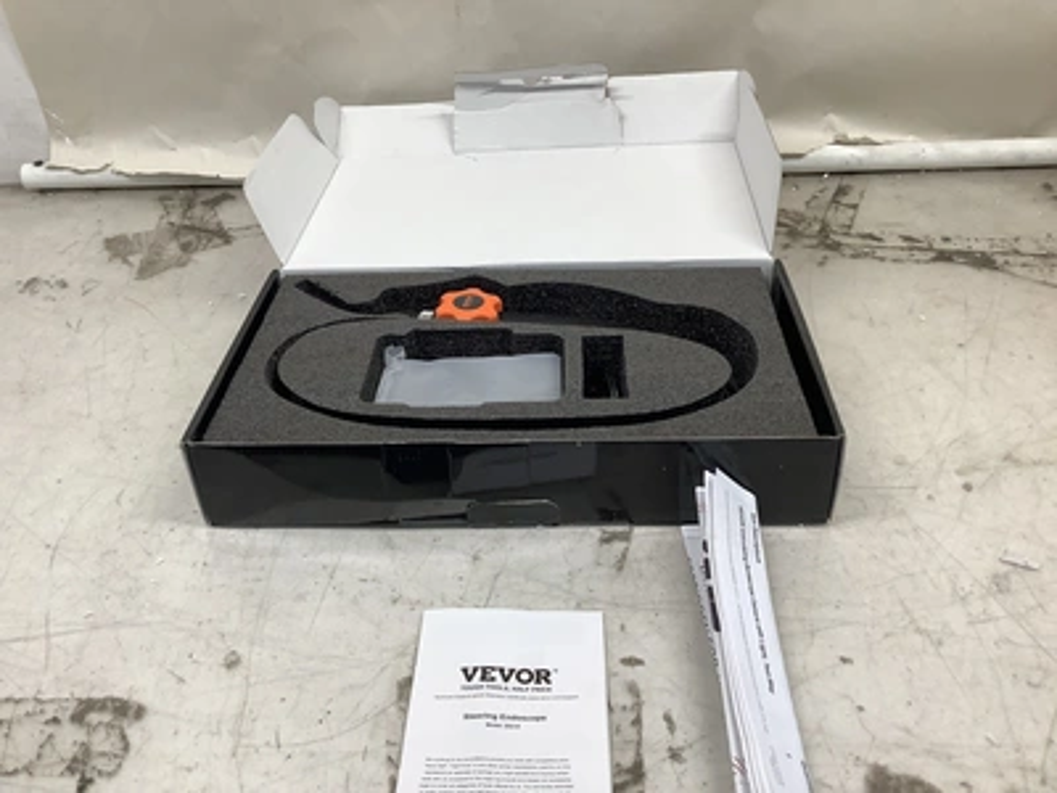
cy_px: 396
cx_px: 528
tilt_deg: -34.7
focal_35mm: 31
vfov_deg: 45.4
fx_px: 947
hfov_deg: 58.4
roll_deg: +1.5
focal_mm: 3.3
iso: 64
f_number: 2.4
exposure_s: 1/120
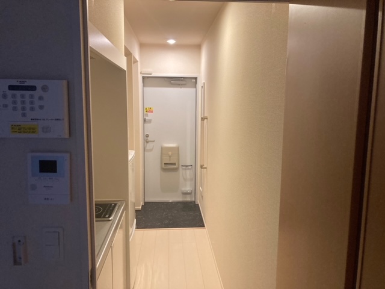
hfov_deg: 63.4
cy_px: 144
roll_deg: -0.8
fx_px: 311
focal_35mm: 28
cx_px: 192
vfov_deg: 49.7
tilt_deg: -8.0
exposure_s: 1/60
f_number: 1.8
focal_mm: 3.99
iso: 250
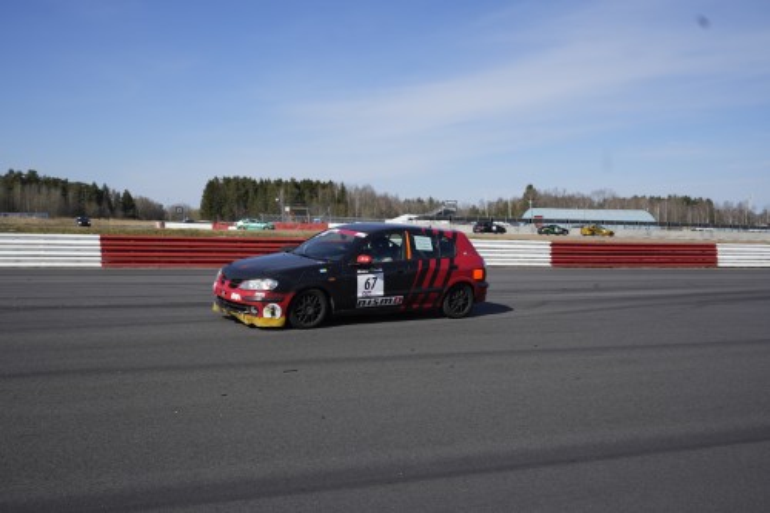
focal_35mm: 35
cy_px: 256
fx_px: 748
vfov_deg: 37.8
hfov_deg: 54.5
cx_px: 385
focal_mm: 35
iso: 125
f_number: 5
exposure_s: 1/1000
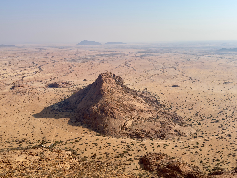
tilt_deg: -13.1
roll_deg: -0.2
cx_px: 118
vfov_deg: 40.7
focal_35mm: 35
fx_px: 240
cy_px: 89
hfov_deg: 52.6
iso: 100
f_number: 1.78
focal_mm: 6.76
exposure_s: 1/9434
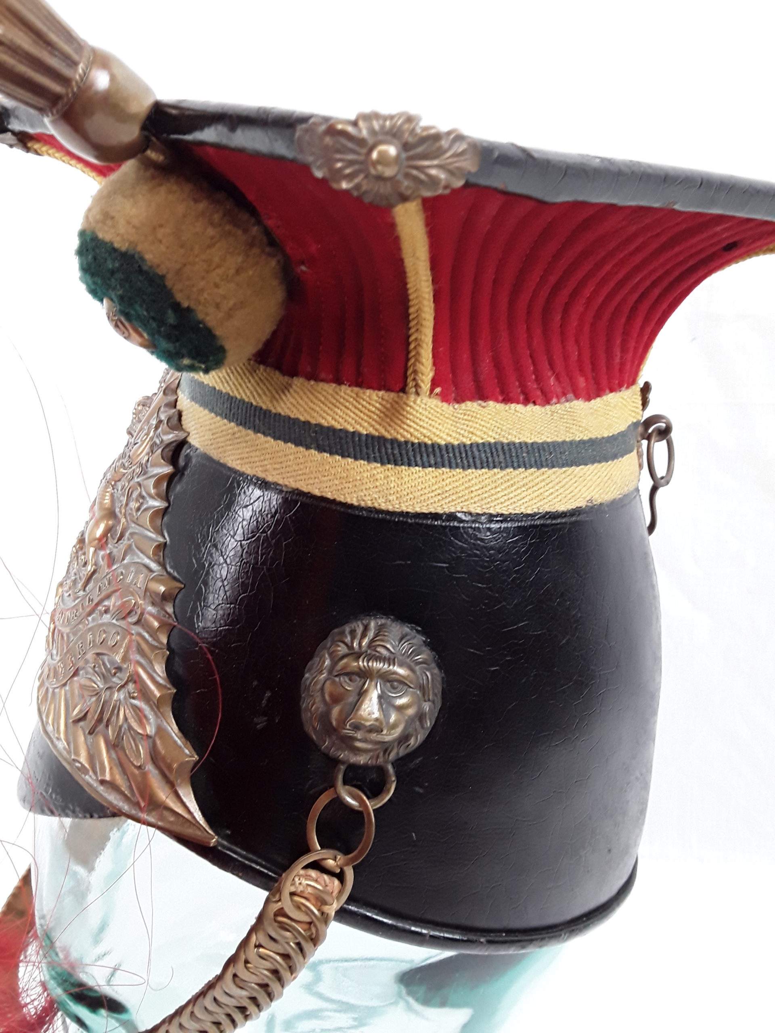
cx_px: 388
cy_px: 516
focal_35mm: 27
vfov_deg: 65.3
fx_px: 806
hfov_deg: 51.4
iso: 100
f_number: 1.9
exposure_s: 1/33
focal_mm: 2.91
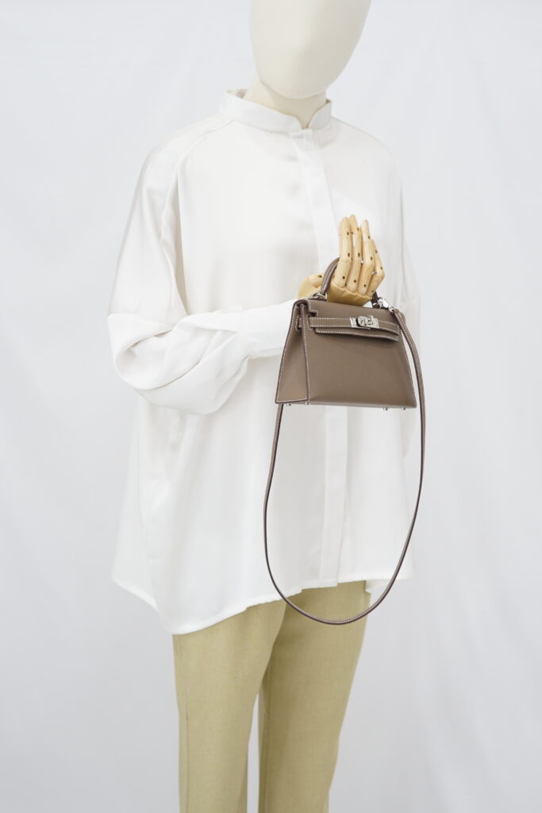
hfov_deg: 27.0
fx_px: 1129
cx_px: 271
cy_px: 406
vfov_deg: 39.6
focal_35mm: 50
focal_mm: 50
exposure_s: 1/10
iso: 640
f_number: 6.3
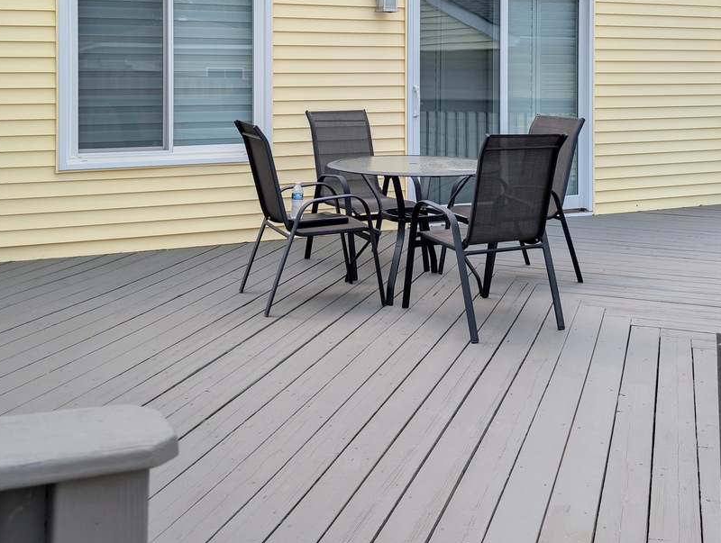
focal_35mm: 43
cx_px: 344
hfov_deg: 43.8
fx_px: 897
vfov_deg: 32.4
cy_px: 80
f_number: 1.68
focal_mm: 6.9
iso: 20
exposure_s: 1/1085
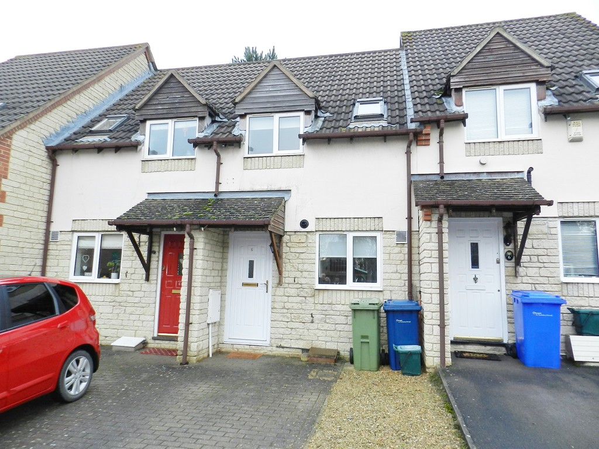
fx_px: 398
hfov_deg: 73.9
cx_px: 300
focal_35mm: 23
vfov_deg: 58.9
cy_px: 224
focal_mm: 4
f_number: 3.4
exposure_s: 1/100
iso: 160
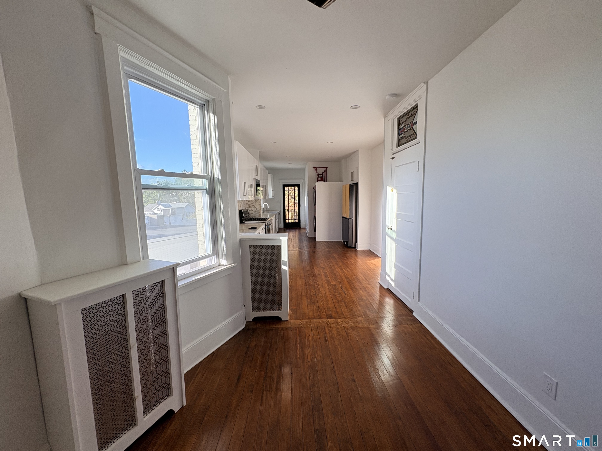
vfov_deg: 85.7
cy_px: 226
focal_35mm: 14
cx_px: 301
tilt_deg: -6.1
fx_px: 243
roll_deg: +2.0
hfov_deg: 102.1
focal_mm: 2.22
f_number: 2.2
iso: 64
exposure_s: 1/249
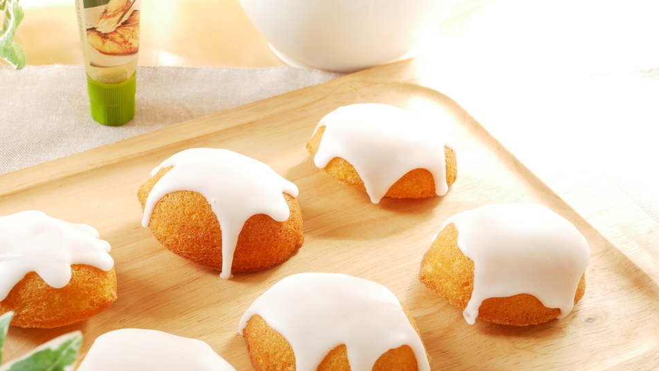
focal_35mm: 68
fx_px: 1188
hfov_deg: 31.0
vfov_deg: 17.7
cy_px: 220
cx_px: 294
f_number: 6.3
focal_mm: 25
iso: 200
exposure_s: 1/30
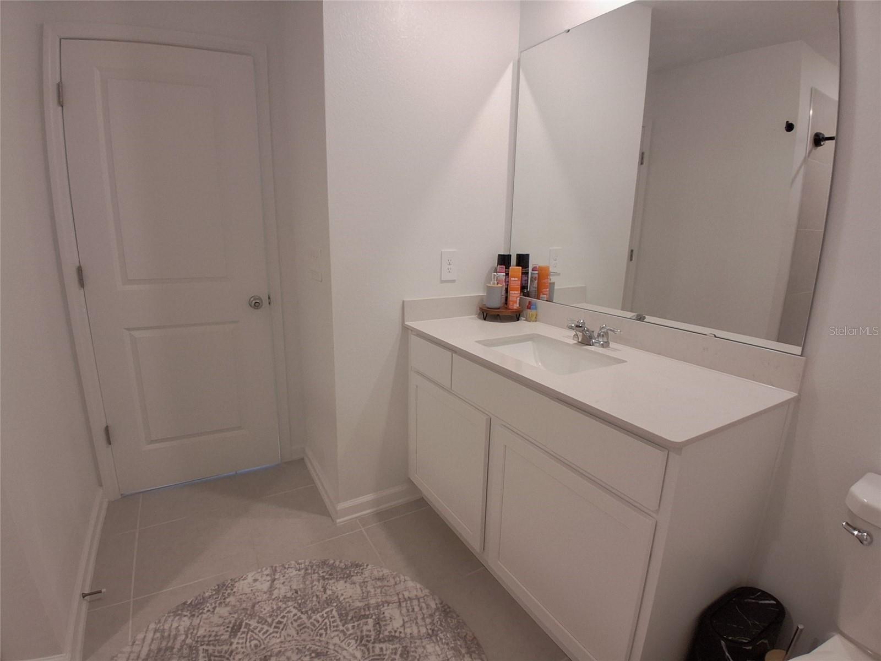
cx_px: 440
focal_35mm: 17
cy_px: 330
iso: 125
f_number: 2.2
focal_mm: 1.4
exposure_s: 1/40
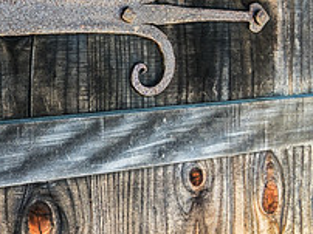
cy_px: 52
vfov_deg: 17.6
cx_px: -81
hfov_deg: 21.6
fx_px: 750
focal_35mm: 83
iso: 800
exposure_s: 1/50
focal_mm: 30
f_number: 8
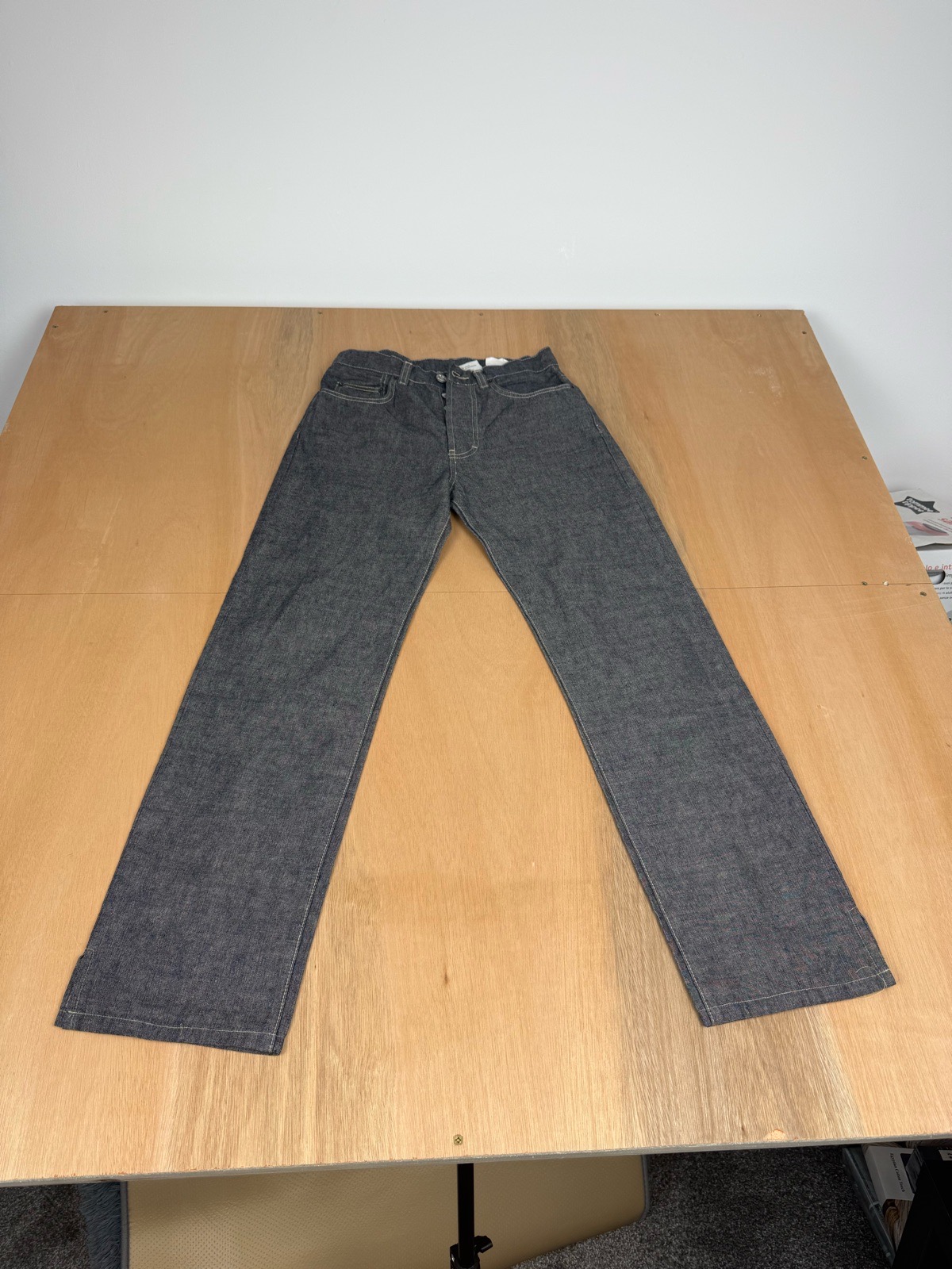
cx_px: 476
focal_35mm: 24
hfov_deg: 56.8
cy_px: 634
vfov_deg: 71.6
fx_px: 880
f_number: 1.78
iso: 50
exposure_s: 1/121
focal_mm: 6.76
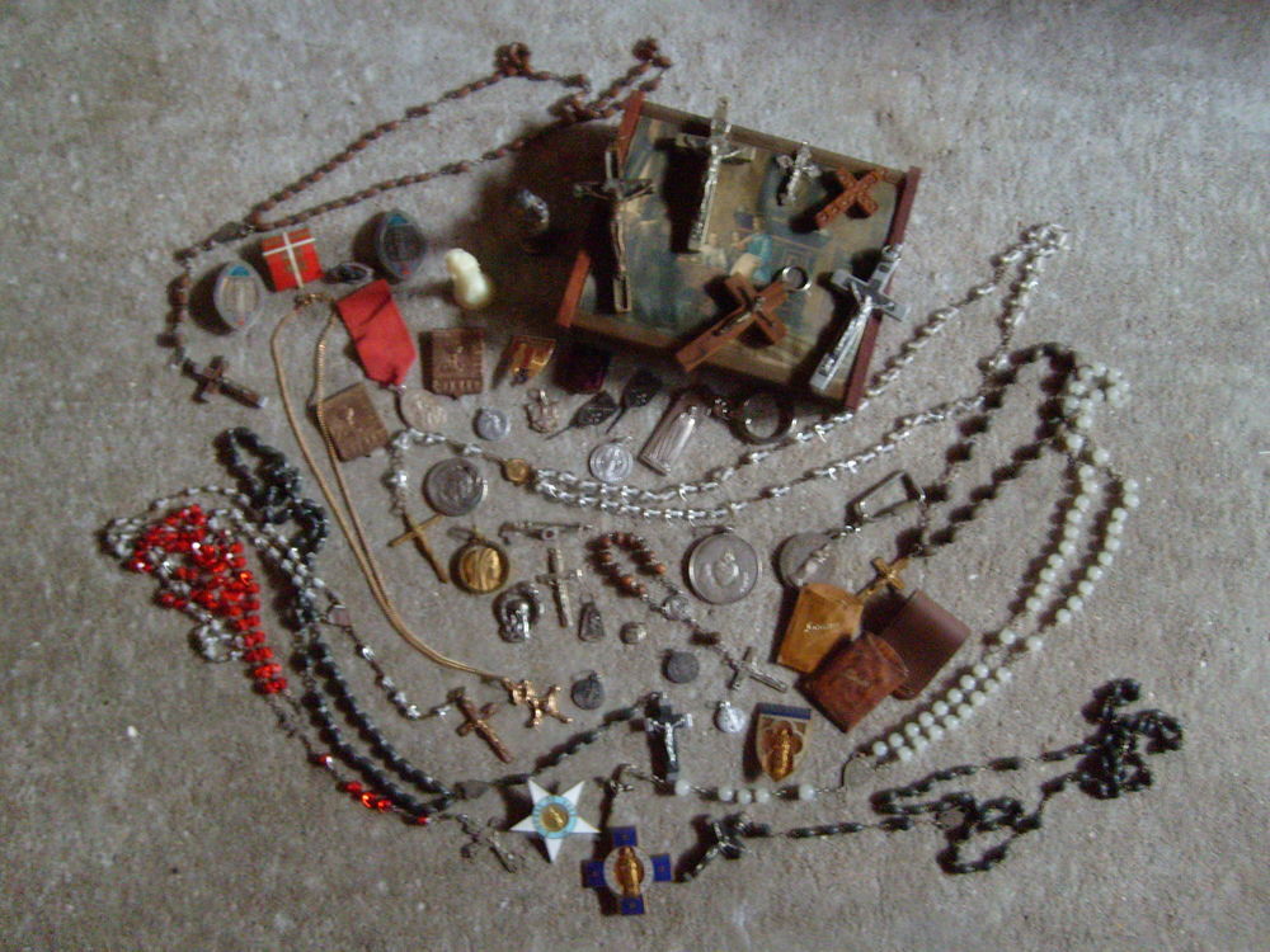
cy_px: 476
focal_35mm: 35
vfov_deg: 40.7
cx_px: 635
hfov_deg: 52.6
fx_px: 1284
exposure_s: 1/4
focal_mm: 5.8
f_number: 2.8
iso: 400
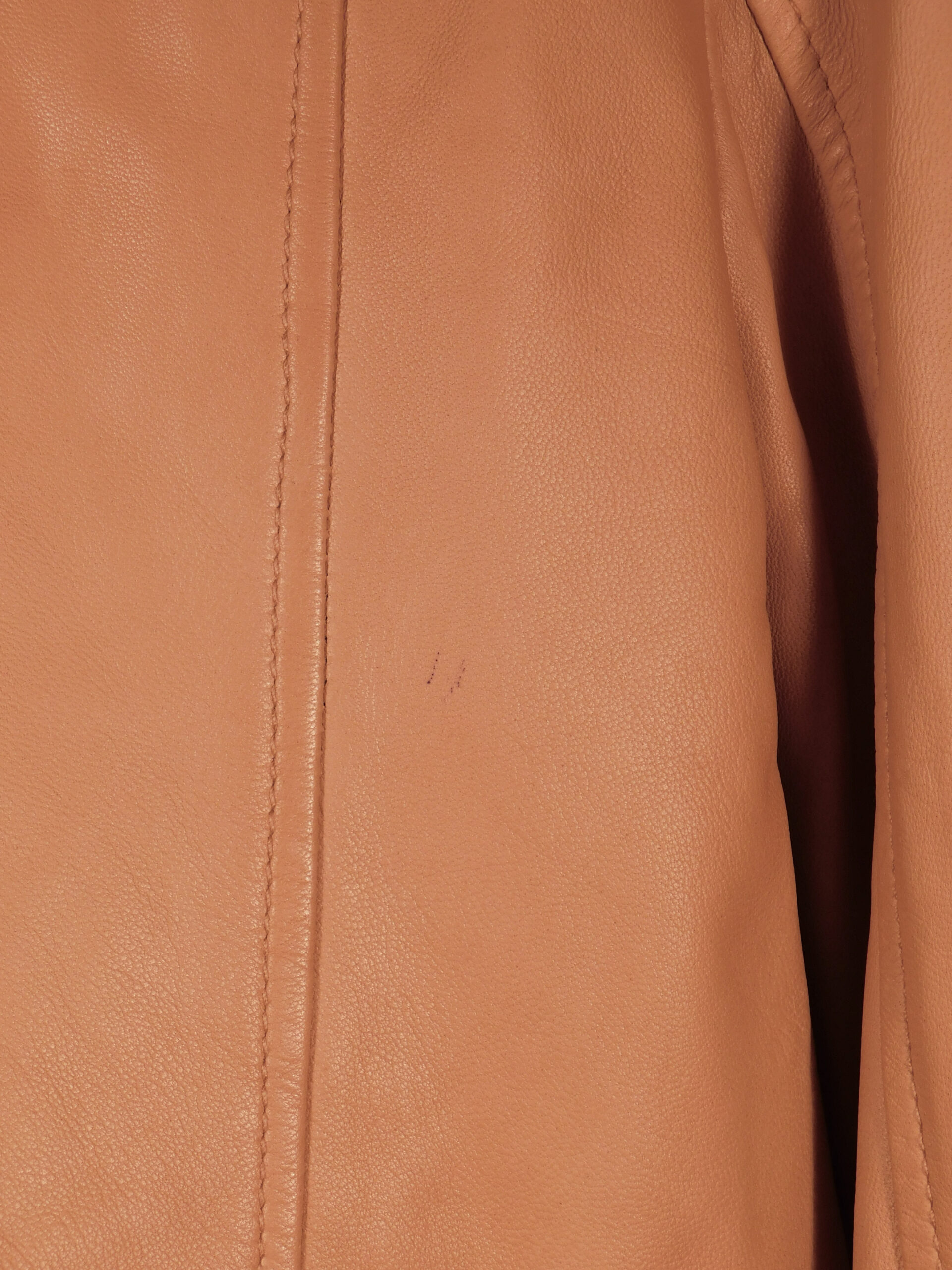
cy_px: 635
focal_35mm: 80
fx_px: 2934
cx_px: 476
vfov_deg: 24.4
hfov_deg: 18.4
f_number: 4.4
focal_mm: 14.2
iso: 125
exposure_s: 1/250
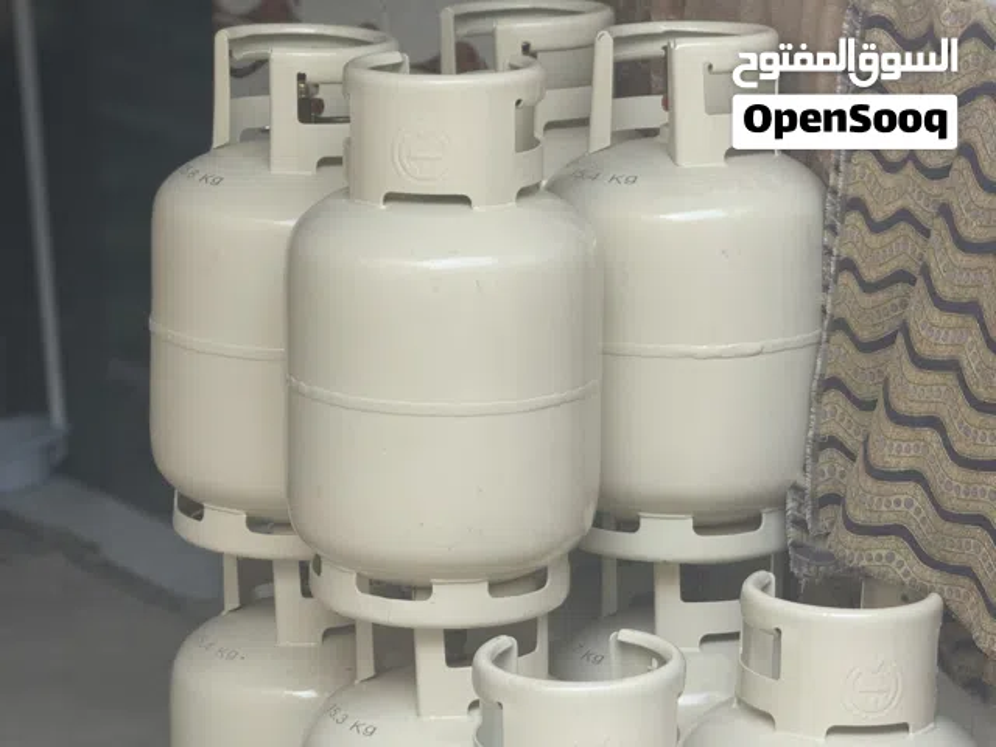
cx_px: 498
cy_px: 374
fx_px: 3453
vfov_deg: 12.3
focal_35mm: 120
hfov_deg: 16.4
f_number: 2.8
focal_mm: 15.66
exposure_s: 1/99
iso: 80
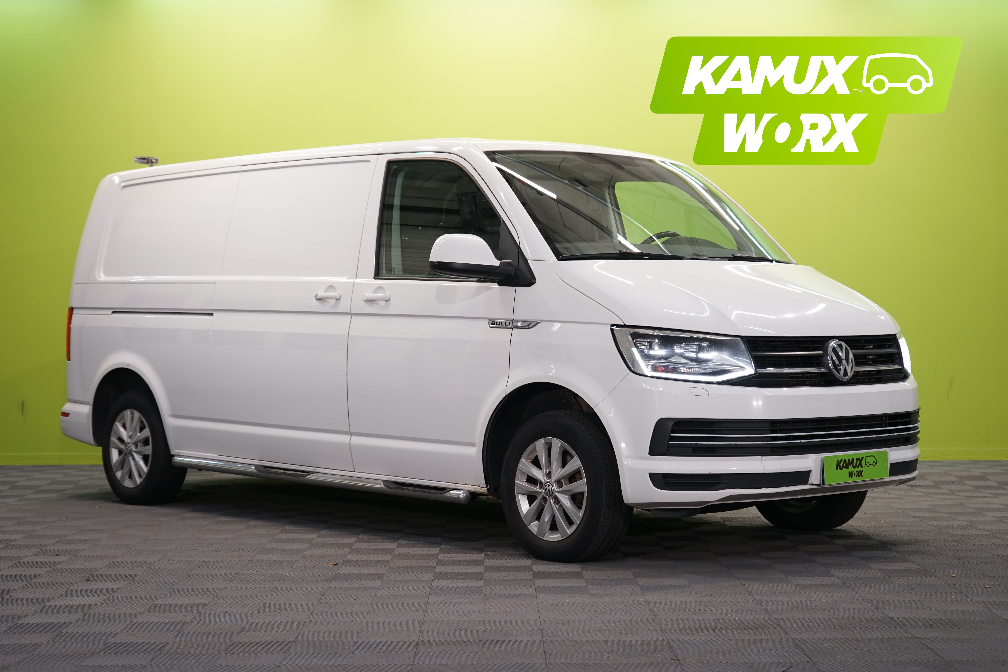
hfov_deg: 31.4
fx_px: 1792
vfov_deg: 21.2
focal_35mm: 64
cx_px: 504
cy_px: 336
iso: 400
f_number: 5.6
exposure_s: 1/40
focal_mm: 64
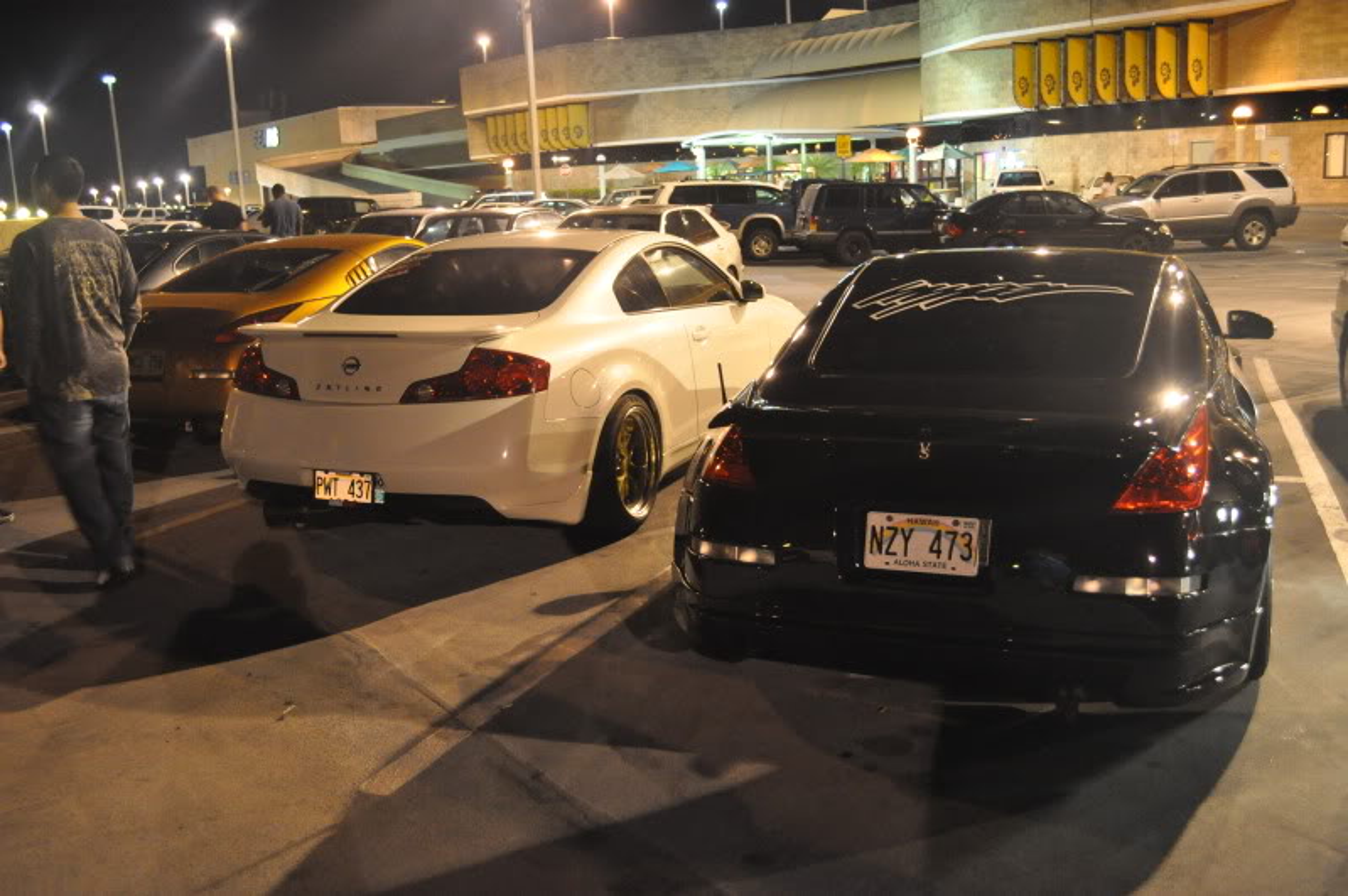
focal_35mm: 33
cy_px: 448
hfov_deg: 57.3
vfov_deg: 39.9
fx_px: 1234
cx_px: 674
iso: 3200
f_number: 3.8
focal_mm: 22
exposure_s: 1/13
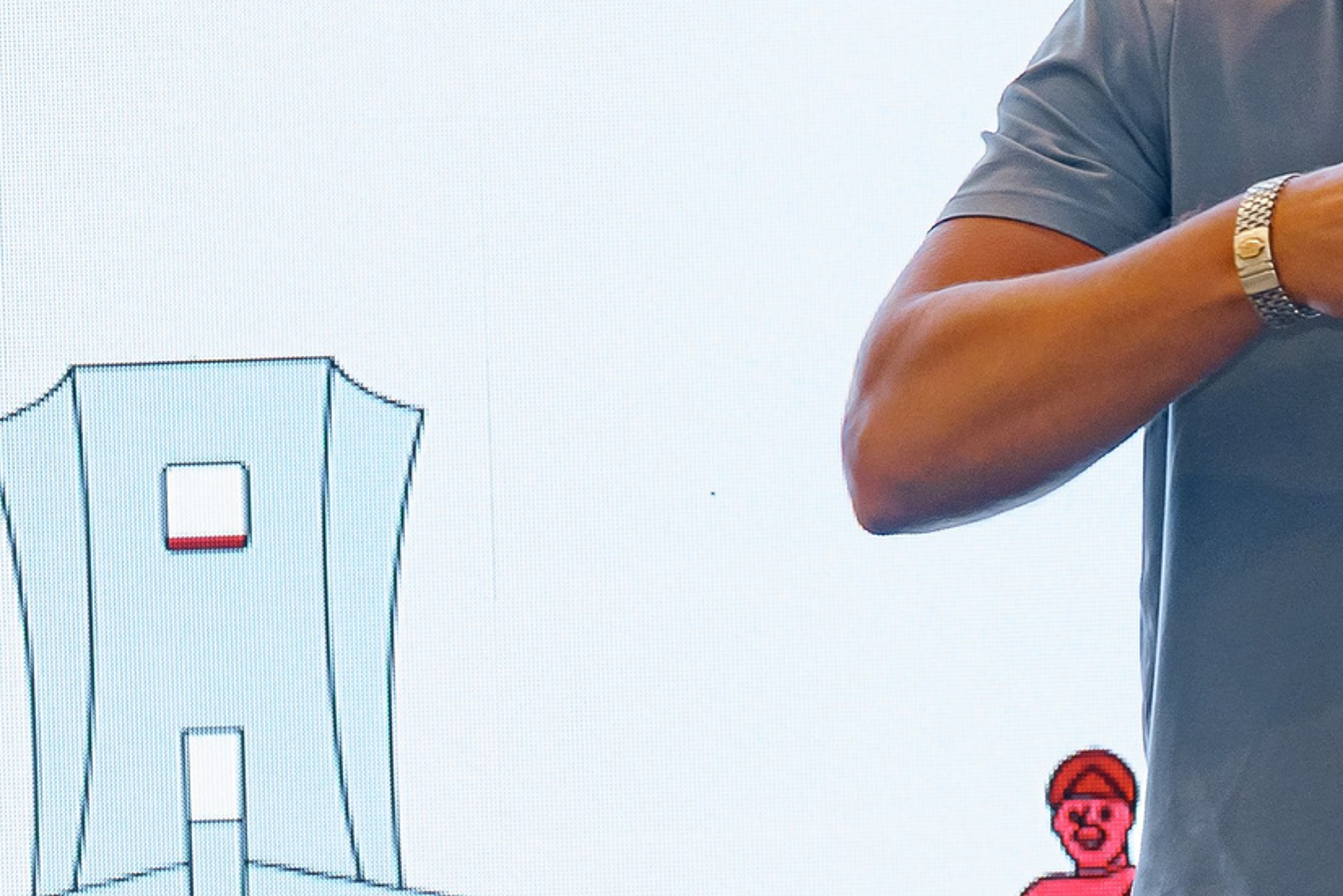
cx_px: 1782
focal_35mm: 313
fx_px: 11678
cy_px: 596
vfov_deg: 4.4
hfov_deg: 6.5
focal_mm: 101
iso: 1000
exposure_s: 1/125
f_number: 4
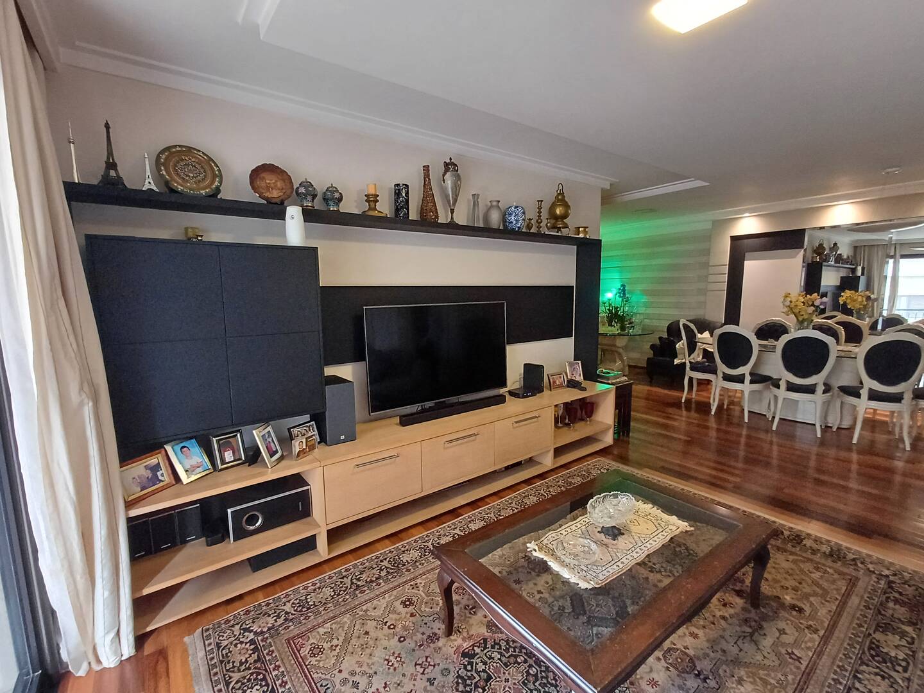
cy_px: 346
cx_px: 462
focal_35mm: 16
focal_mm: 1.64
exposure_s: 1/24
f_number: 2.2
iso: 200
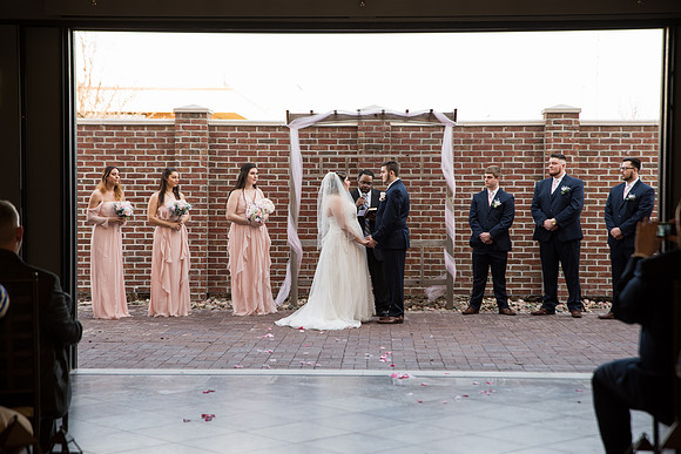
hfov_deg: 28.8
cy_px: 227
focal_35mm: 70
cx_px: 340
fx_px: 1324
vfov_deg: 19.5
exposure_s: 1/200
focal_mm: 70
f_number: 3.5
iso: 250
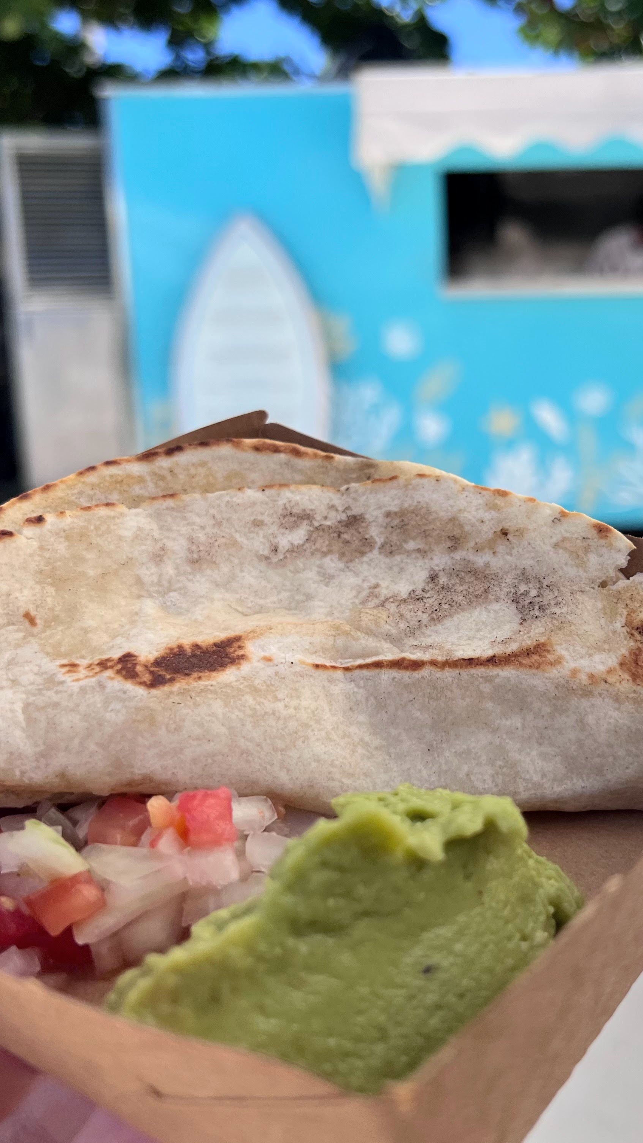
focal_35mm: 38
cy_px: 573
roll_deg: -0.1
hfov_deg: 30.7
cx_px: 474
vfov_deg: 52.8
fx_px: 1152
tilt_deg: -11.3
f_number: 1.5
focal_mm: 5.7
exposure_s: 1/3831
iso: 50
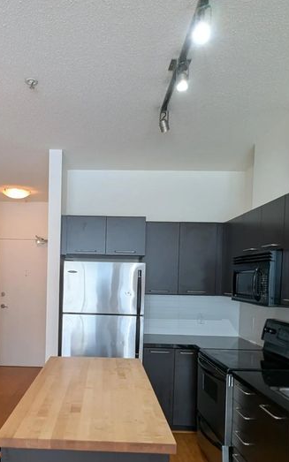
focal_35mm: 27
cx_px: 87
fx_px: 340
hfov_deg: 45.1
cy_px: 292
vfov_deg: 67.2
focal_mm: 1.95
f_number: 2.2
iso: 45
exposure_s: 1/30
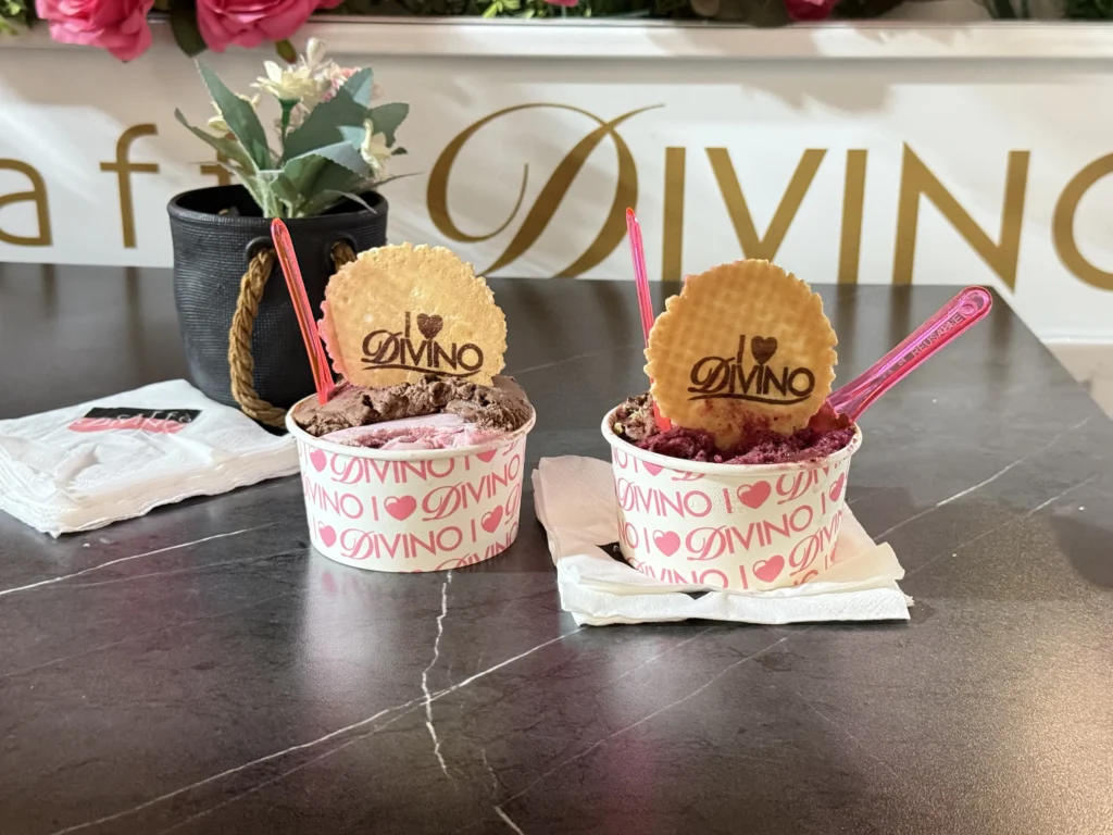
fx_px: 1543
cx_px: 556
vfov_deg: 30.3
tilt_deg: -18.6
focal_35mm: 48
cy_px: 418
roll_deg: -1.5
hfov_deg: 39.7
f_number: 1.78
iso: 400
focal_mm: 6.76
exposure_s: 1/25
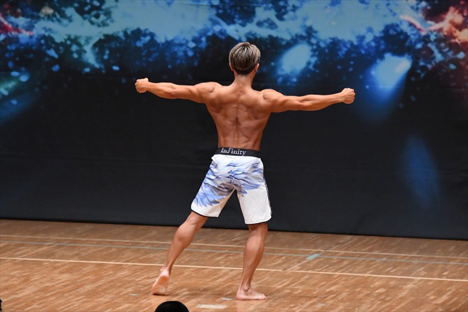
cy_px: 156
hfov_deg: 7.2
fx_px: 3703
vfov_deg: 4.8
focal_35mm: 285
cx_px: 234
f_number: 5.6
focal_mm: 190
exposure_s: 1/400
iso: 6400
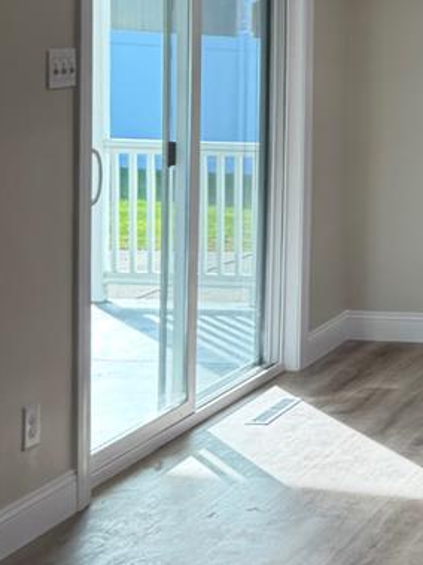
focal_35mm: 95
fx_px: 1549
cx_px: 737
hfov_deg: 14.0
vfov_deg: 20.4
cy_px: 90
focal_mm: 6.76
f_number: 1.78
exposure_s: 1/172
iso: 80
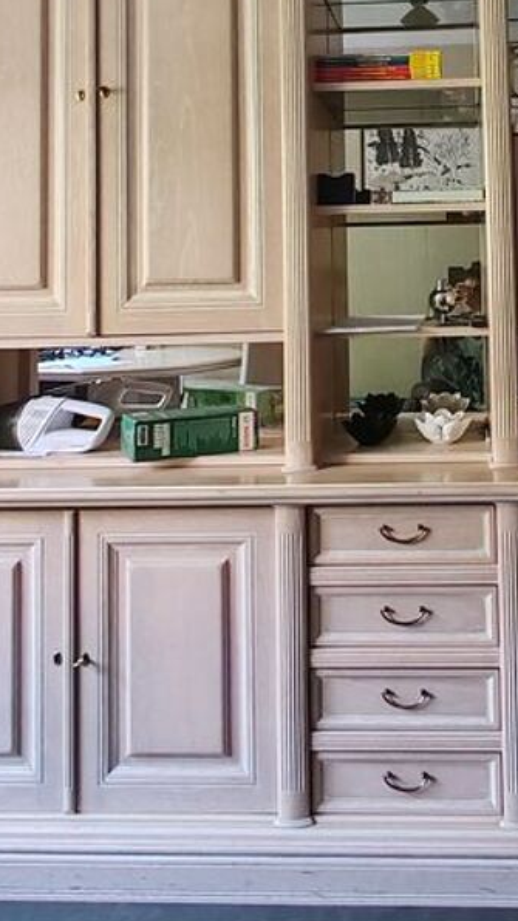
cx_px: 411
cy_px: 219
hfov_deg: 29.7
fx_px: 953
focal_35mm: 39
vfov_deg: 49.3
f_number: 2.2
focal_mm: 1.96
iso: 400
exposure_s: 1/33
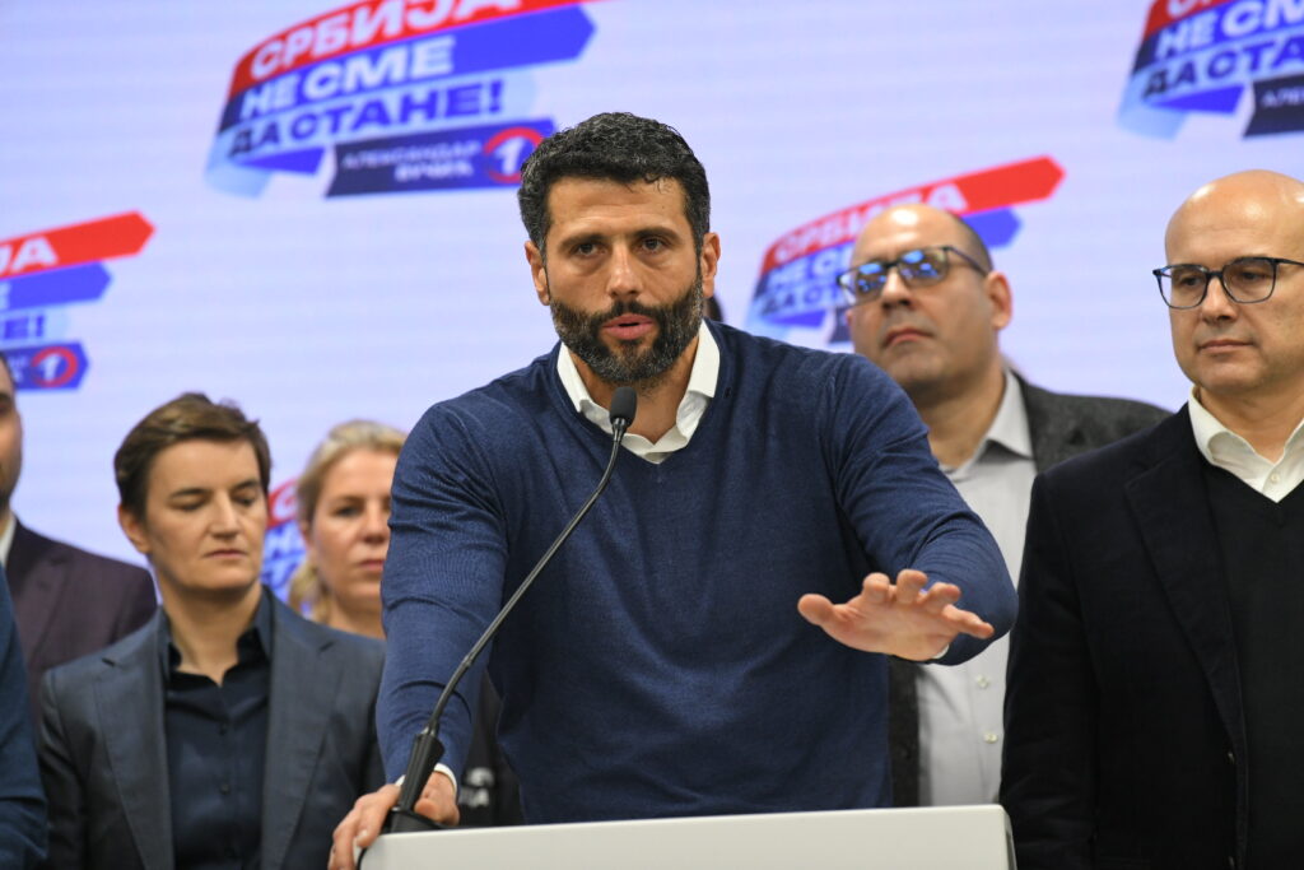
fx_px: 6702
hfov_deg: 11.1
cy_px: 435
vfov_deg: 7.4
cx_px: 652
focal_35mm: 185
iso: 3200
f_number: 4
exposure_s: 1/400
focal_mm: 185
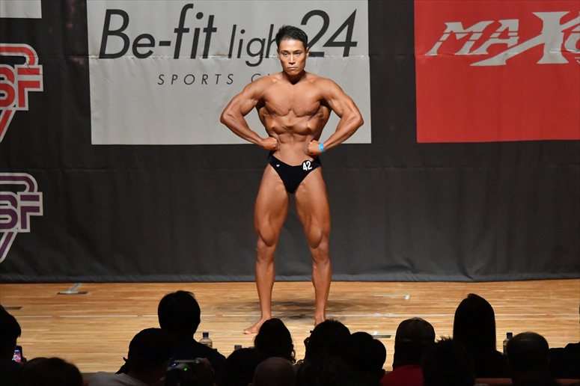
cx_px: 290
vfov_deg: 6.1
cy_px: 193
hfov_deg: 9.2
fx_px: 3623
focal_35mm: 225
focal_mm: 150
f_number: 5.6
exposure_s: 1/400
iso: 12800
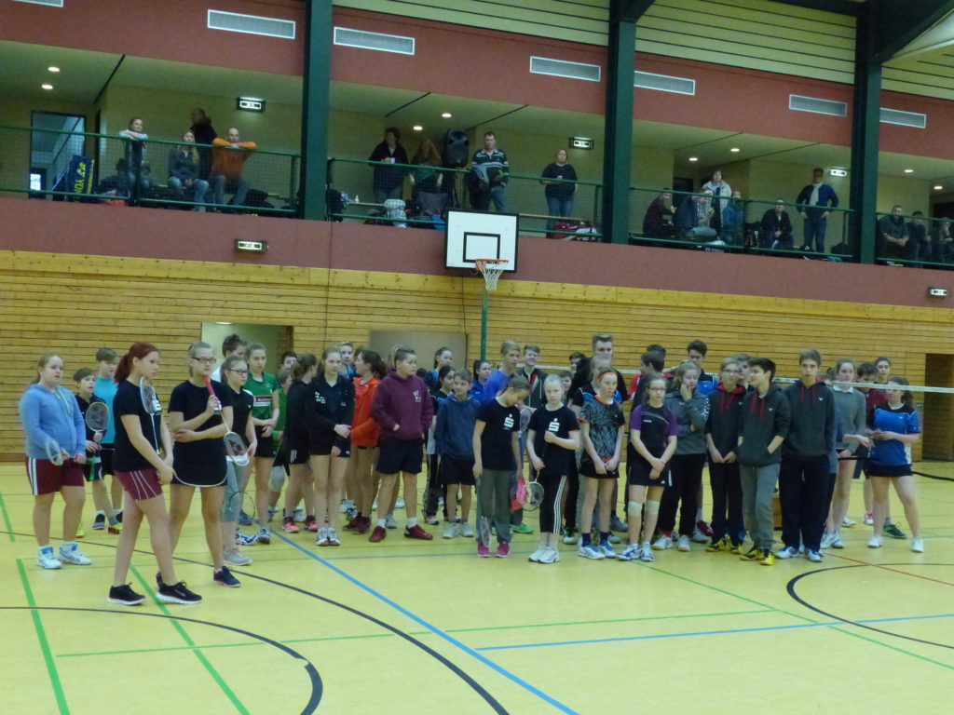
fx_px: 1157
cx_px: 477
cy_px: 358
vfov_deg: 34.3
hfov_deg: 44.8
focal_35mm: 42
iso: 1600
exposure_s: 1/125
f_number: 4
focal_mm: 7.6
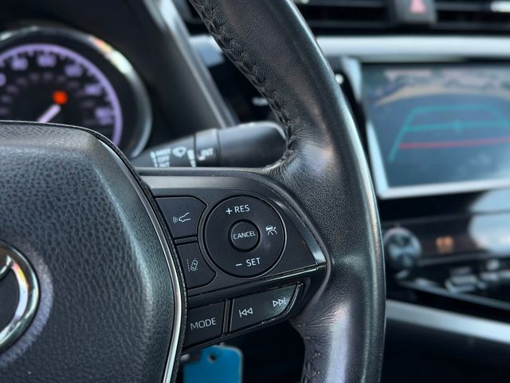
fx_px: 707
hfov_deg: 39.7
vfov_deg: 30.3
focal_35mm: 48
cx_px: 255
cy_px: 192
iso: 100
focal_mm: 6.76
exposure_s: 1/116
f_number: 1.78
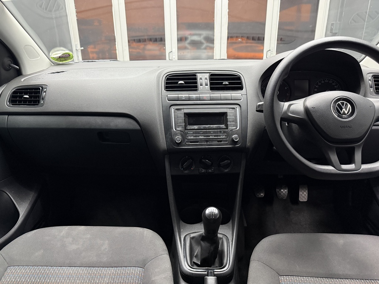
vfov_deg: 56.8
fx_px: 263
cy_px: 142
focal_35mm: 24
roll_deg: +0.5
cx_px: 190
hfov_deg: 71.6
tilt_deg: -19.2
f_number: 1.78
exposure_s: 1/50
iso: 800
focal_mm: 6.76
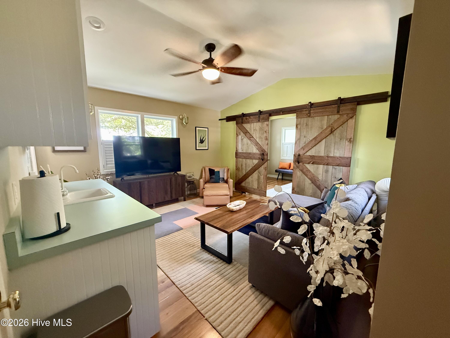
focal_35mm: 14
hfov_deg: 102.1
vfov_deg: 85.7
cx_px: 225
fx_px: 182
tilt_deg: -6.3
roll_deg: +1.3
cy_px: 169
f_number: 2.2
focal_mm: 2.22
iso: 640
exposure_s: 1/60
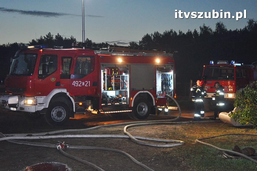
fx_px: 471
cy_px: 86
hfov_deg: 30.5
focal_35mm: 66
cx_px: 128
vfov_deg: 20.6
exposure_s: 1/60
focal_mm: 44
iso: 2500
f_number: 5.6
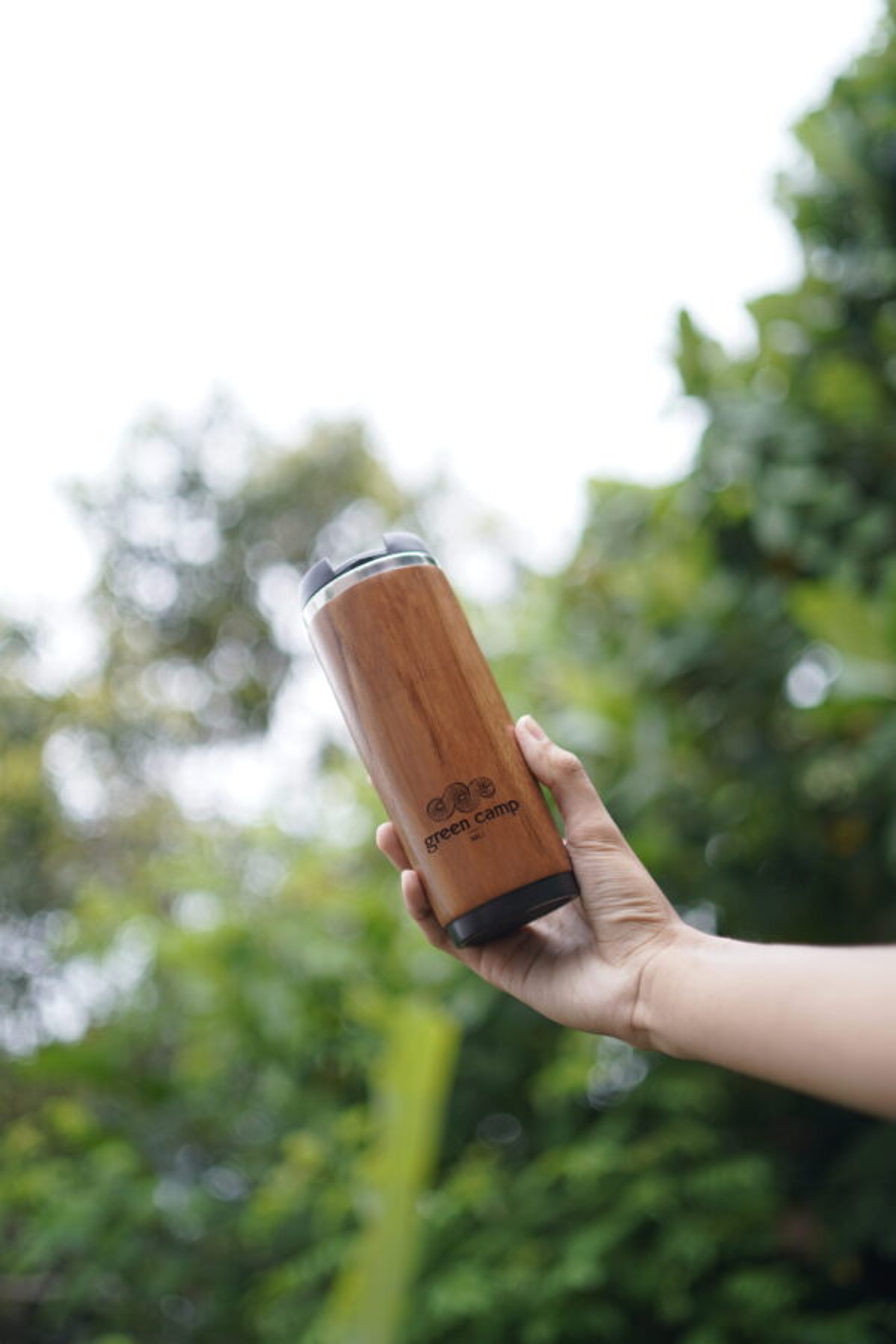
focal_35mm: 35
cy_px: 672
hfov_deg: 37.9
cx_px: 448
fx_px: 1307
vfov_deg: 54.4
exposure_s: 1/200
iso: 200
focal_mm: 35
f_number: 1.4
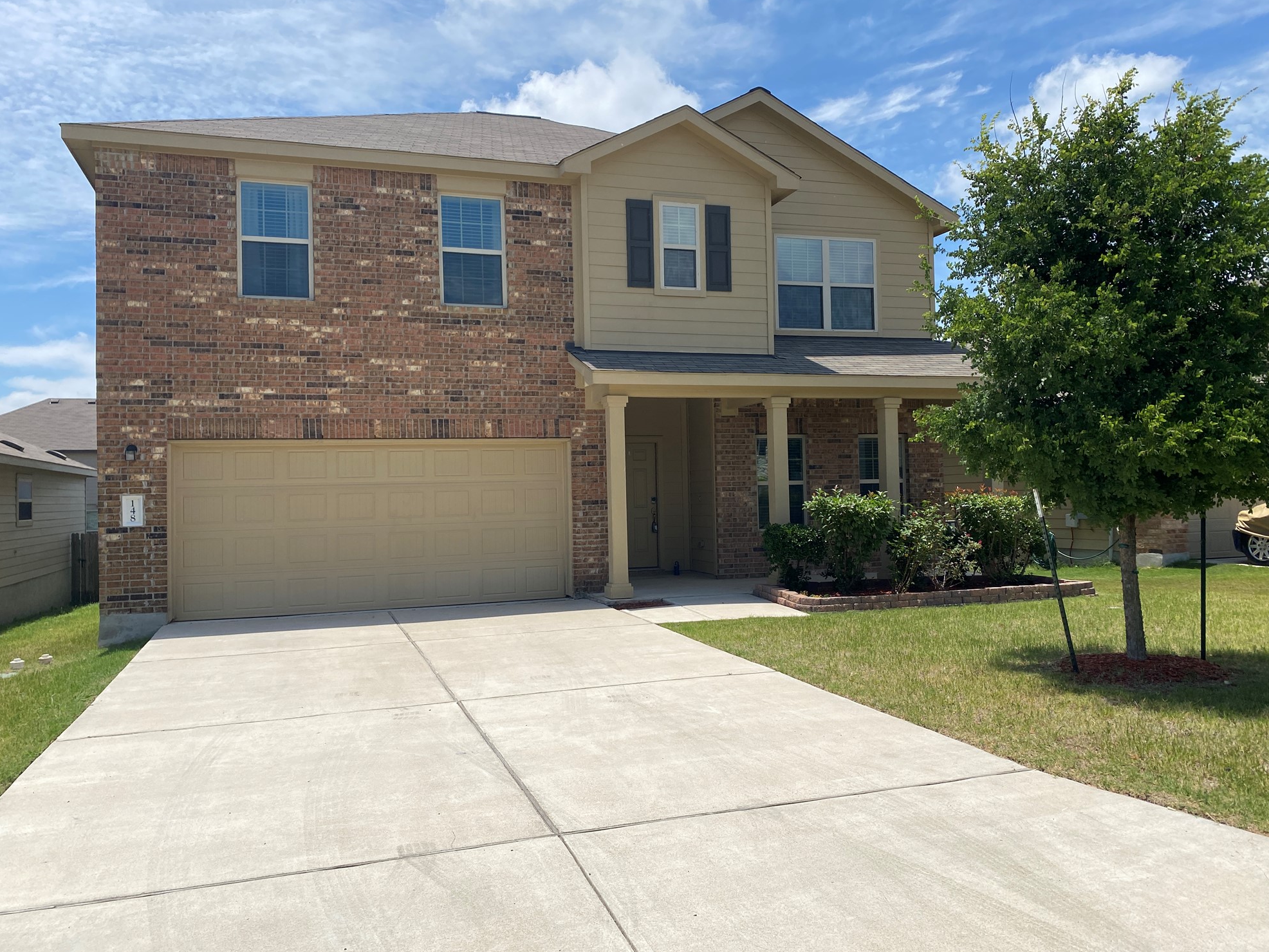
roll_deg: +1.1
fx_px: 990
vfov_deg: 51.4
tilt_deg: +1.1
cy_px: 466
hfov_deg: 65.3
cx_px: 636
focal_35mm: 27
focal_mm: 4.25
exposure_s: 1/4115
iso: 32
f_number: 1.8
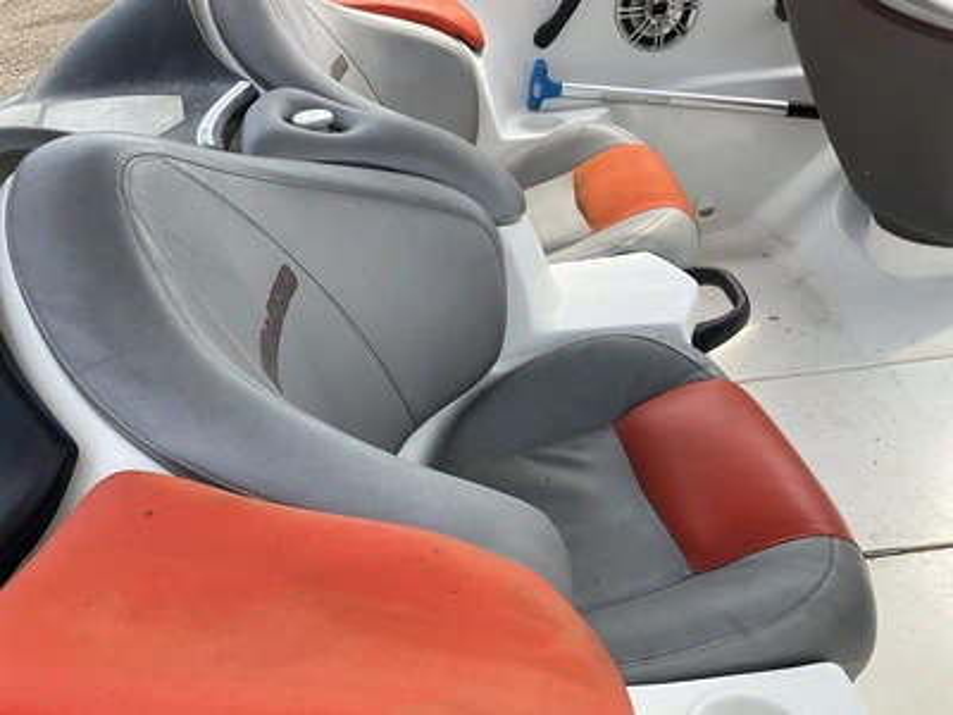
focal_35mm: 29
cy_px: 358
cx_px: 476
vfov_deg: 48.2
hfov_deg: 61.7
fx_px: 798
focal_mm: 3
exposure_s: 1/739
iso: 25
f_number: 1.8
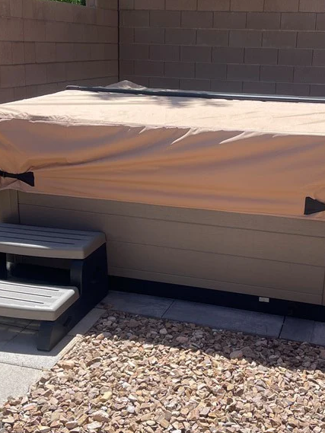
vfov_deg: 42.0
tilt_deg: -12.2
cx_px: 190
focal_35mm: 45
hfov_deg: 32.1
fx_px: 563
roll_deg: -1.5
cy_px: 193
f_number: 1.6
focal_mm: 5.1
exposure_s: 1/2288
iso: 32
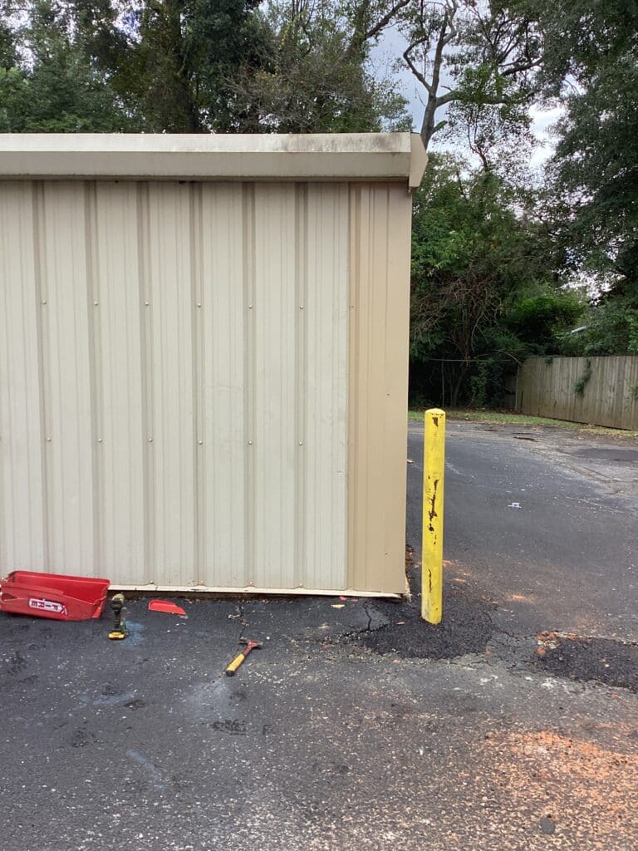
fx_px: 762
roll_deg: +0.0
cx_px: 319
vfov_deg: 58.4
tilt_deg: -6.2
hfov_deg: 45.4
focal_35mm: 31
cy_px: 426
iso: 25
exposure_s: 1/237
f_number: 2.4
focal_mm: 3.3
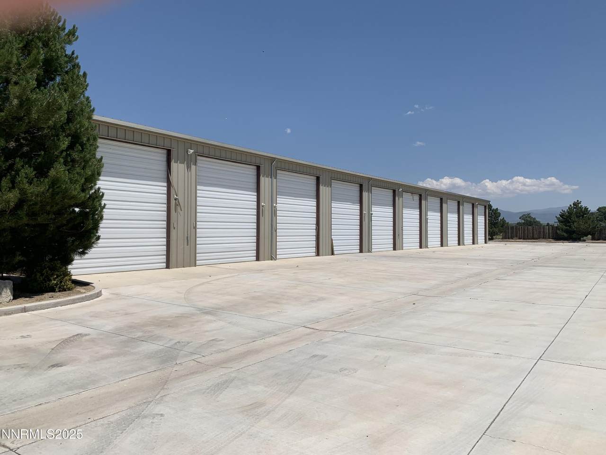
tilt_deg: +2.0
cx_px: 303
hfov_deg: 67.3
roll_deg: +0.5
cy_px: 228
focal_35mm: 26
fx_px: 455
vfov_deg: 53.1
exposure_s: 1/5714
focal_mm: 4.25
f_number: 1.8
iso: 25
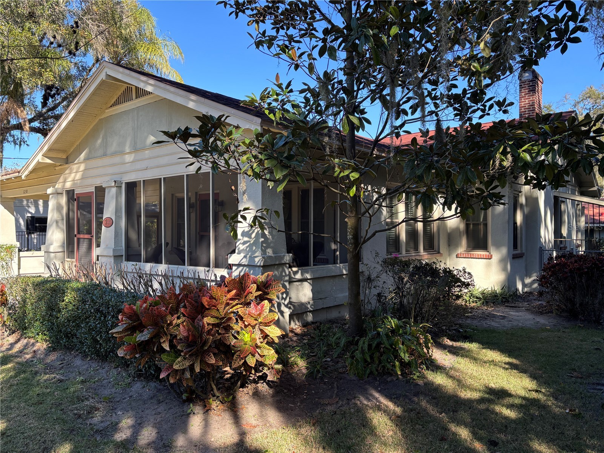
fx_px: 454
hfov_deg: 67.3
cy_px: 226
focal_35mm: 26
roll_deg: +0.4
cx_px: 302
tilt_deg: +1.4
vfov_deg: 53.1
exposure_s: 1/517
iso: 50
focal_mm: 5.96
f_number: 1.6
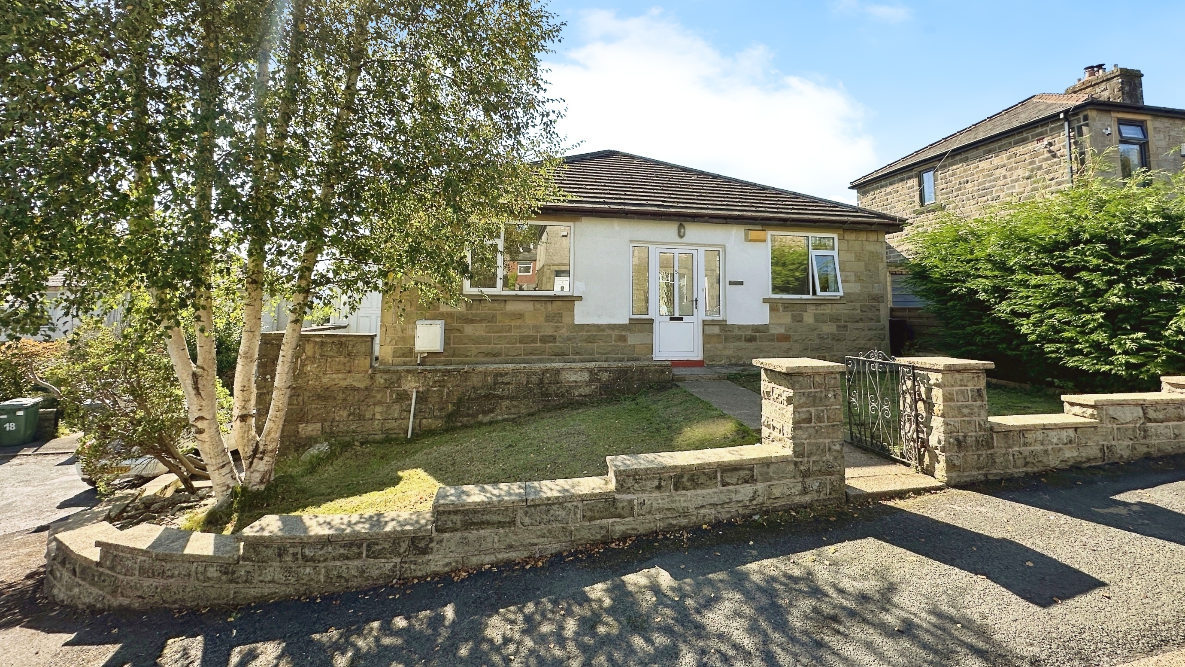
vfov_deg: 66.4
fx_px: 503
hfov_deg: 99.3
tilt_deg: +5.4
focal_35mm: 16
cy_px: 266
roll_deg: -1.4
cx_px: 615
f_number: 2.2
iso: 50
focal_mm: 2.22
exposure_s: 1/849
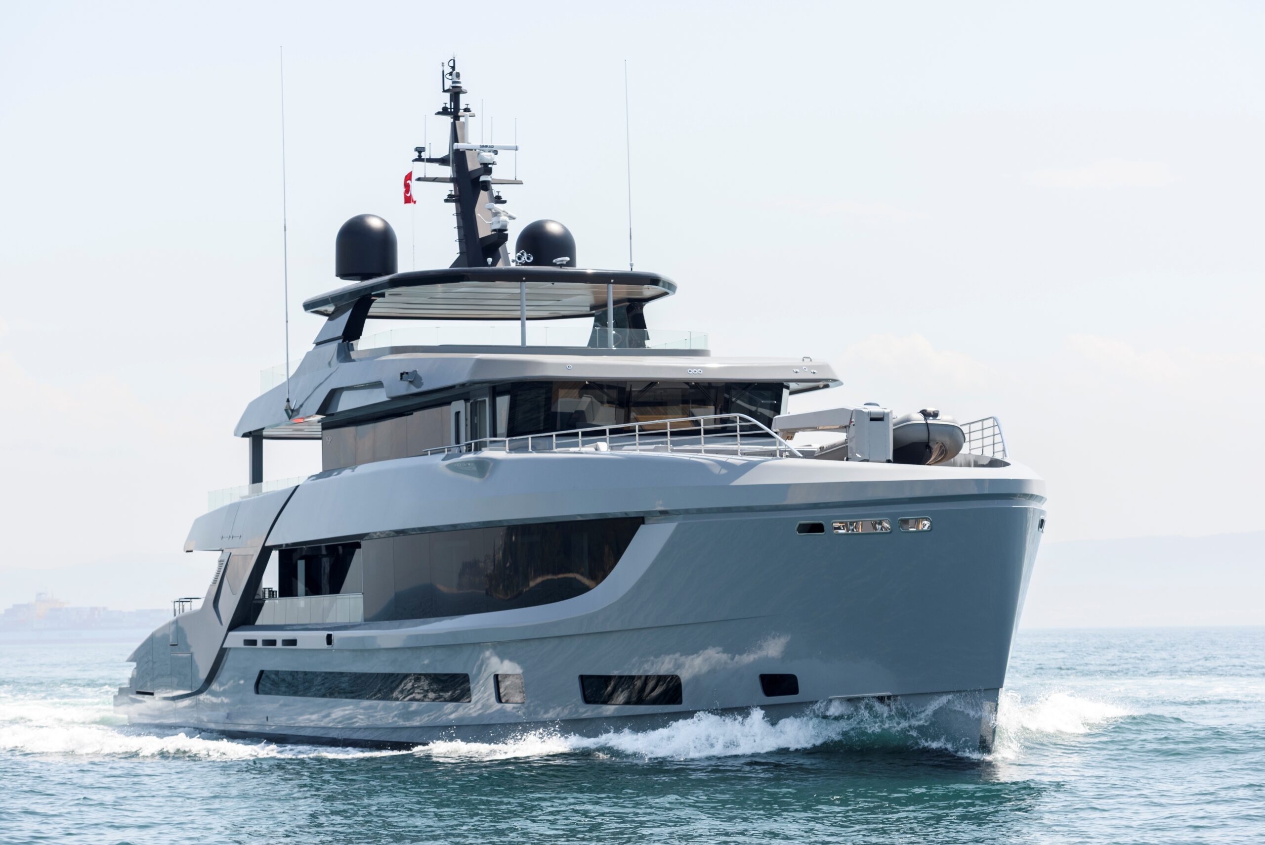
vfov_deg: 13.1
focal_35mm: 105
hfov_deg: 19.4
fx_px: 3691
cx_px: 632
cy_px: 422
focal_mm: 105
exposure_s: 1/500
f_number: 7.1
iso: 200
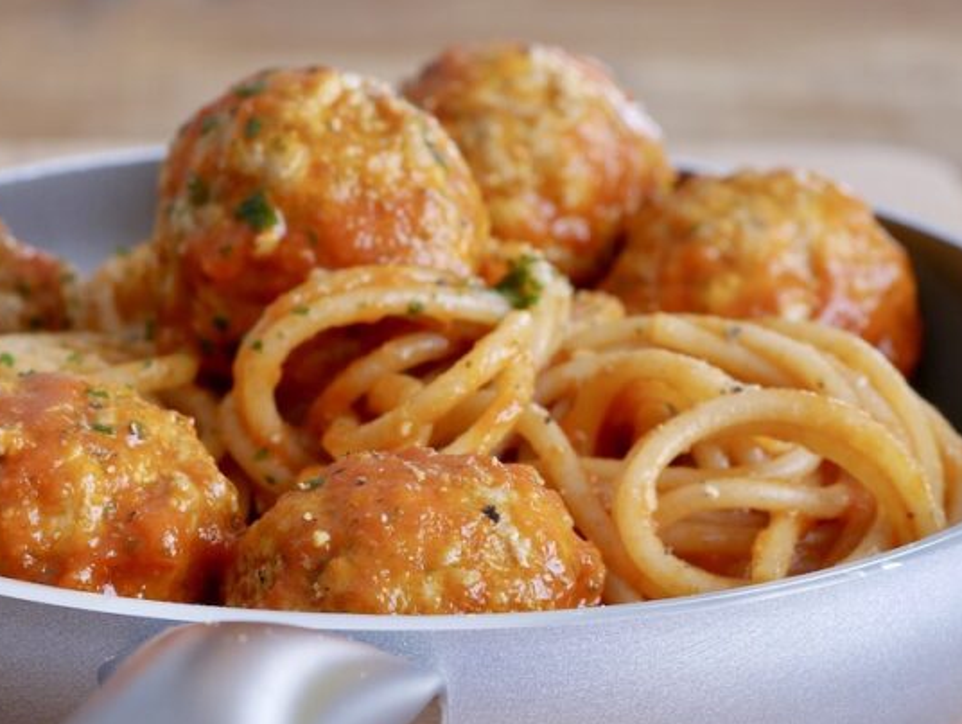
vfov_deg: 9.6
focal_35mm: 154
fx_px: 4284
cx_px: 375
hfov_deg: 12.8
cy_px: 614
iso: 200
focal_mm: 43
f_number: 5.6
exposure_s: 1/2
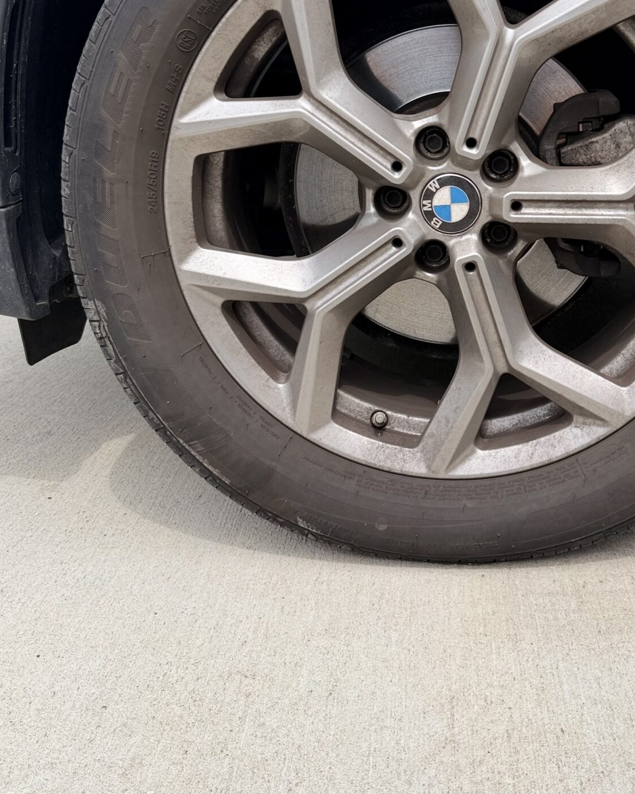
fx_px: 1010
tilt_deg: -10.6
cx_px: 453
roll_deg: -0.5
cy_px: 214
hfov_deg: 34.4
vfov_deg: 41.8
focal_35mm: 43
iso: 80
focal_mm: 6.76
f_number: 1.78
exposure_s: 1/2299
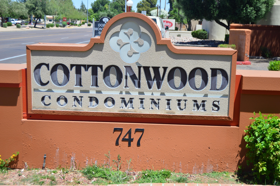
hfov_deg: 37.9
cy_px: 93
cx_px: 140
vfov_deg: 25.7
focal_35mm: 52
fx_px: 408
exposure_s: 1/500
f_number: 5
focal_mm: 35
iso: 100
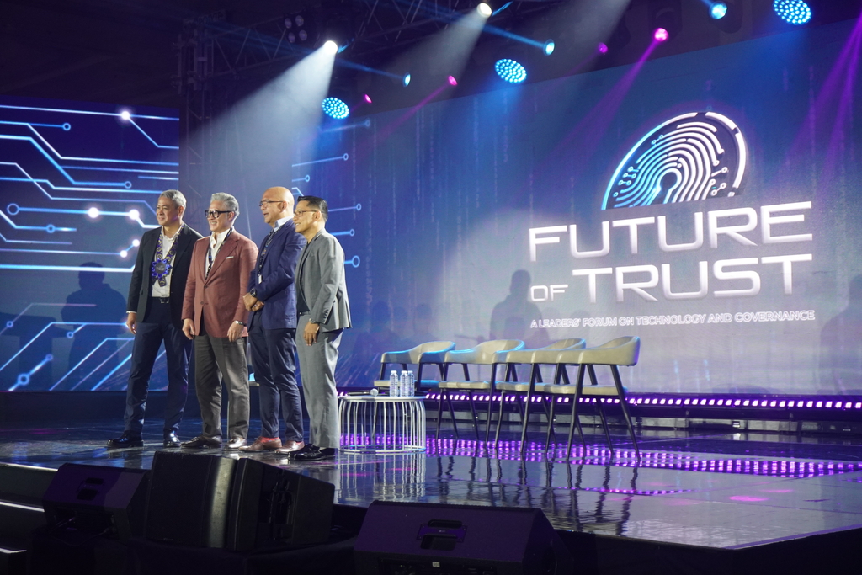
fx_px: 1329
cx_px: 431
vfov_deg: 24.4
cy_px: 288
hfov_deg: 35.9
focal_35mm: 56
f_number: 5.6
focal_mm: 37
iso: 1250
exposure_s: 1/160
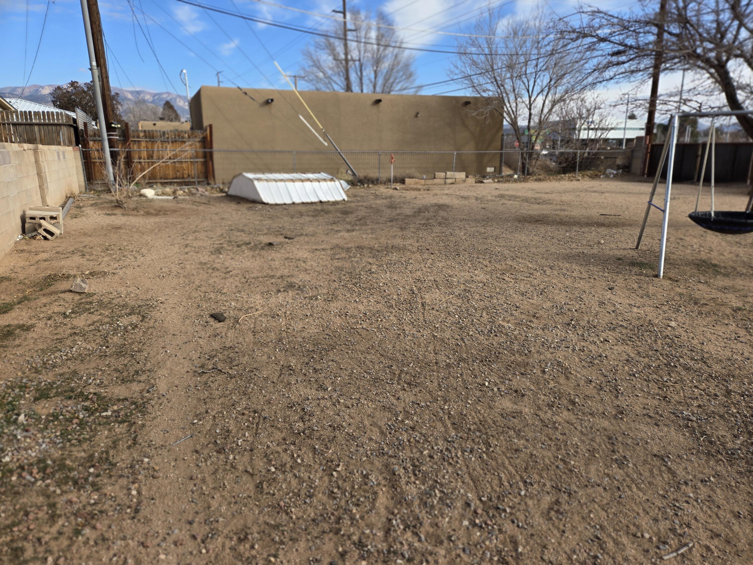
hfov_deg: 73.9
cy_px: 282
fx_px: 500
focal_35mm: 23
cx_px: 376
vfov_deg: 58.9
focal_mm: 5.4
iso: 25
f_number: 1.8
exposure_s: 1/1205
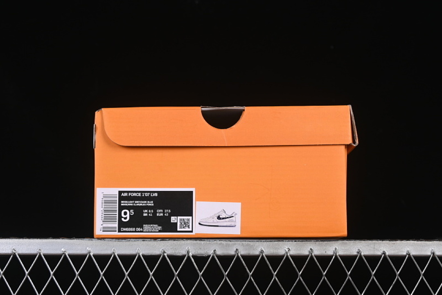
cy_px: 148
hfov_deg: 27.0
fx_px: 921
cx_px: 221
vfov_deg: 18.2
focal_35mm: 75
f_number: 8
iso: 160
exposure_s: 1/80
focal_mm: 50
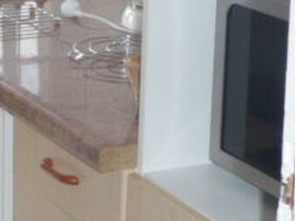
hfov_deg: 13.6
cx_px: -127
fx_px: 1176
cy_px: -9
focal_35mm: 138
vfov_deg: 10.6
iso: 125
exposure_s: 1/30
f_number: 3.3
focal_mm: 4.7
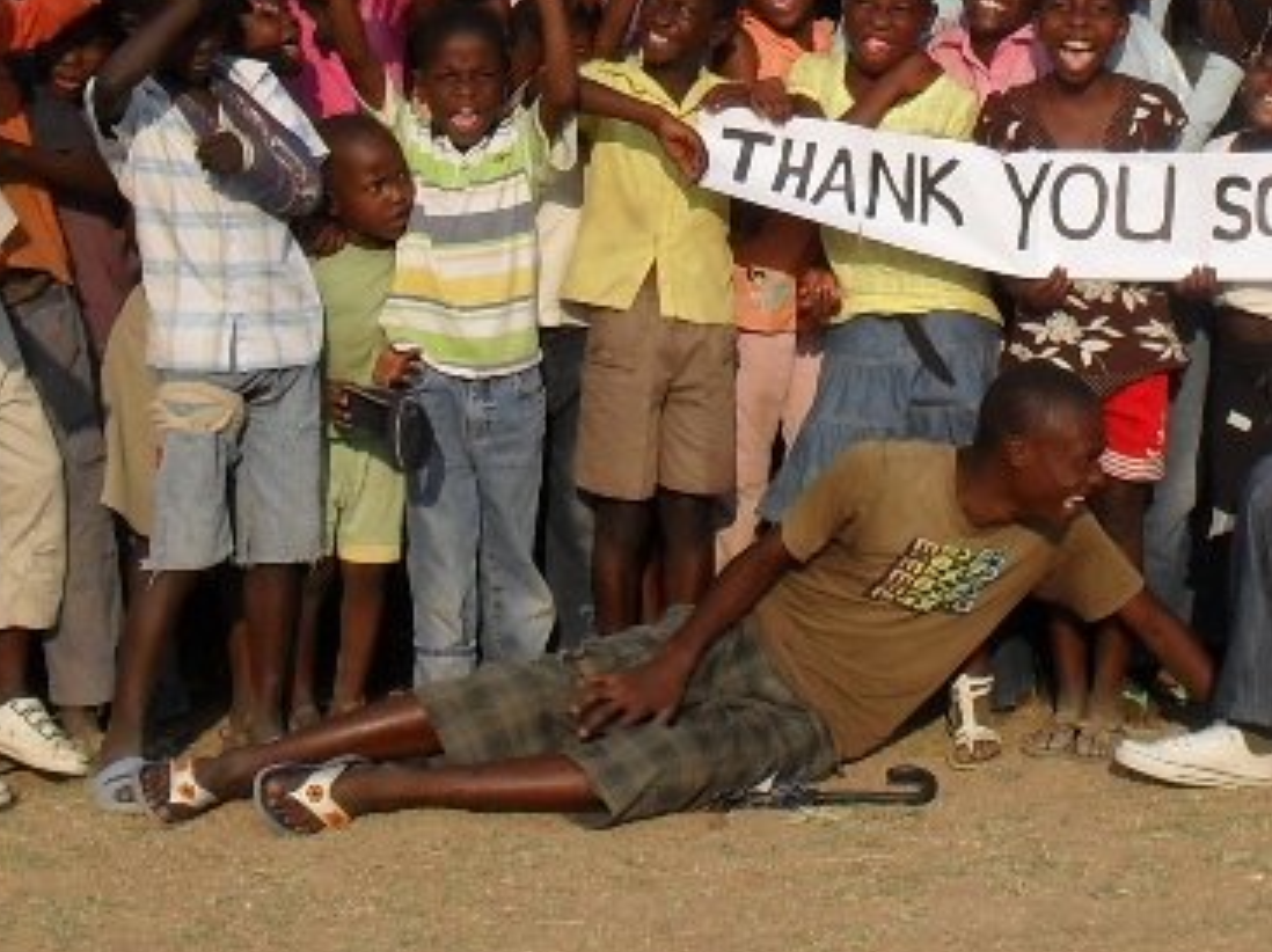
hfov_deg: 19.6
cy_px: 63
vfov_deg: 14.9
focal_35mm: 98
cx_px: 1168
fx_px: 3599
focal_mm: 6.3
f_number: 8.4
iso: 100
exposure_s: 1/250
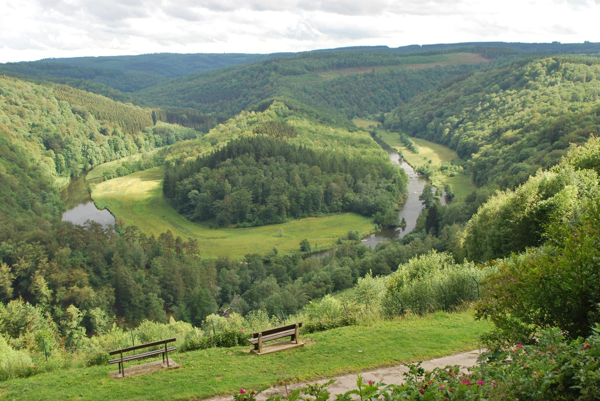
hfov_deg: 49.5
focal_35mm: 39
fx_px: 651
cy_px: 200
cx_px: 300
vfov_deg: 34.3
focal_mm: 26
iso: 200
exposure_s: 1/80
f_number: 8
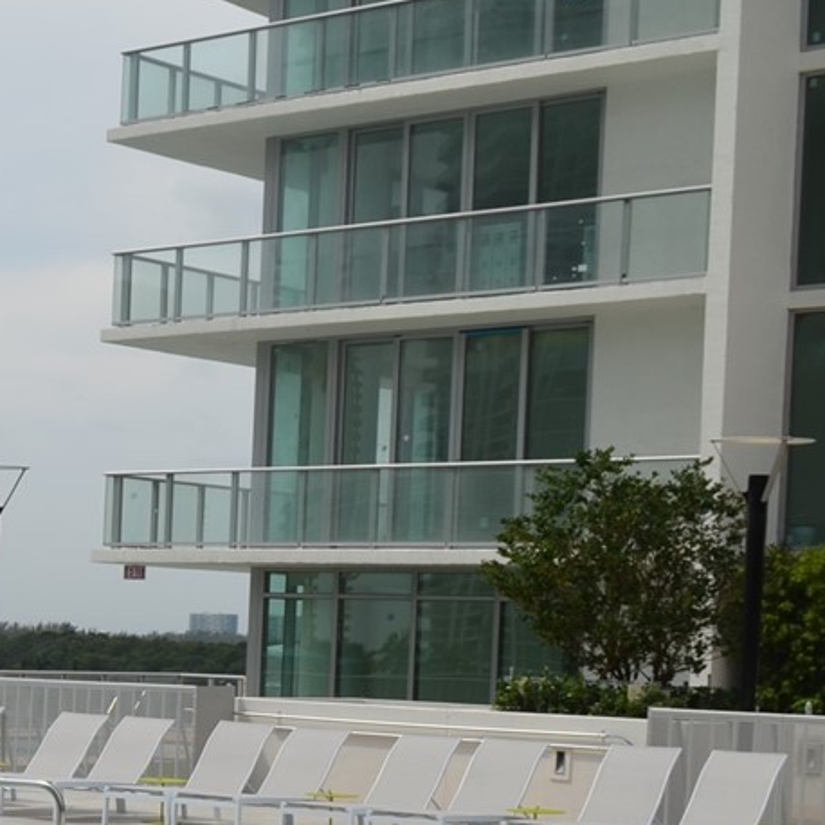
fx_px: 2292
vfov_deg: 20.1
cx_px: -454
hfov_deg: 18.0
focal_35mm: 85
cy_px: 707
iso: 100
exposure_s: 1/320
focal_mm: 18
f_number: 9
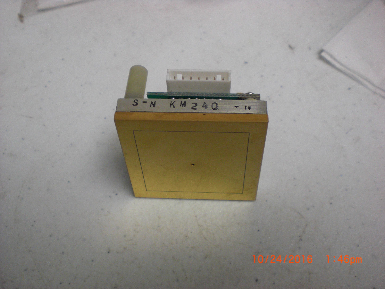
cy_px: 144
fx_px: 423
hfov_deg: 49.0
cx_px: 192
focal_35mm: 38
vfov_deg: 37.7
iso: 200
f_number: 3.1
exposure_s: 1/60
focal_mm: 6.3
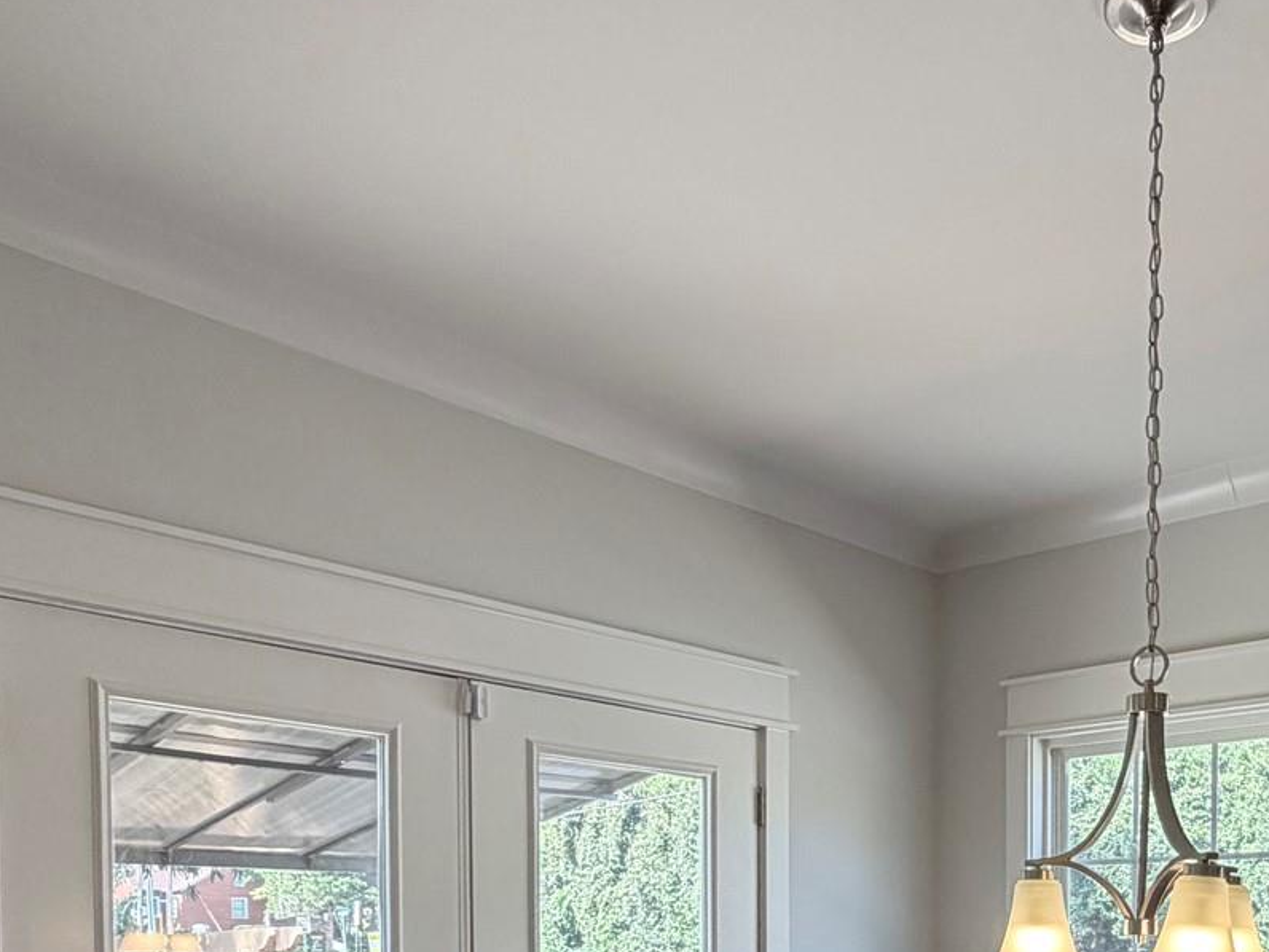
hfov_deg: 49.1
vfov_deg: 35.1
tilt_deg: -1.7
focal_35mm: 36
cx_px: 966
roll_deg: +0.1
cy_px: 998
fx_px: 1320
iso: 100
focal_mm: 2.22
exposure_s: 1/120
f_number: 2.2
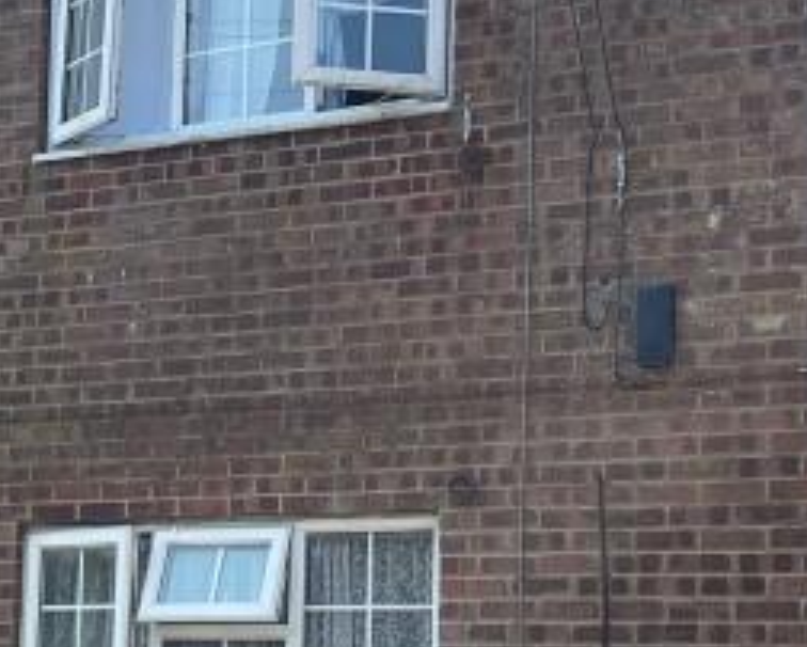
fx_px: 2366
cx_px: 176
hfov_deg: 19.2
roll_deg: -2.5
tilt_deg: +7.7
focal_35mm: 99
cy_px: 404
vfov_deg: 15.5
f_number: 1.6
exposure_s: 1/2203
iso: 32
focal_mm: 5.1
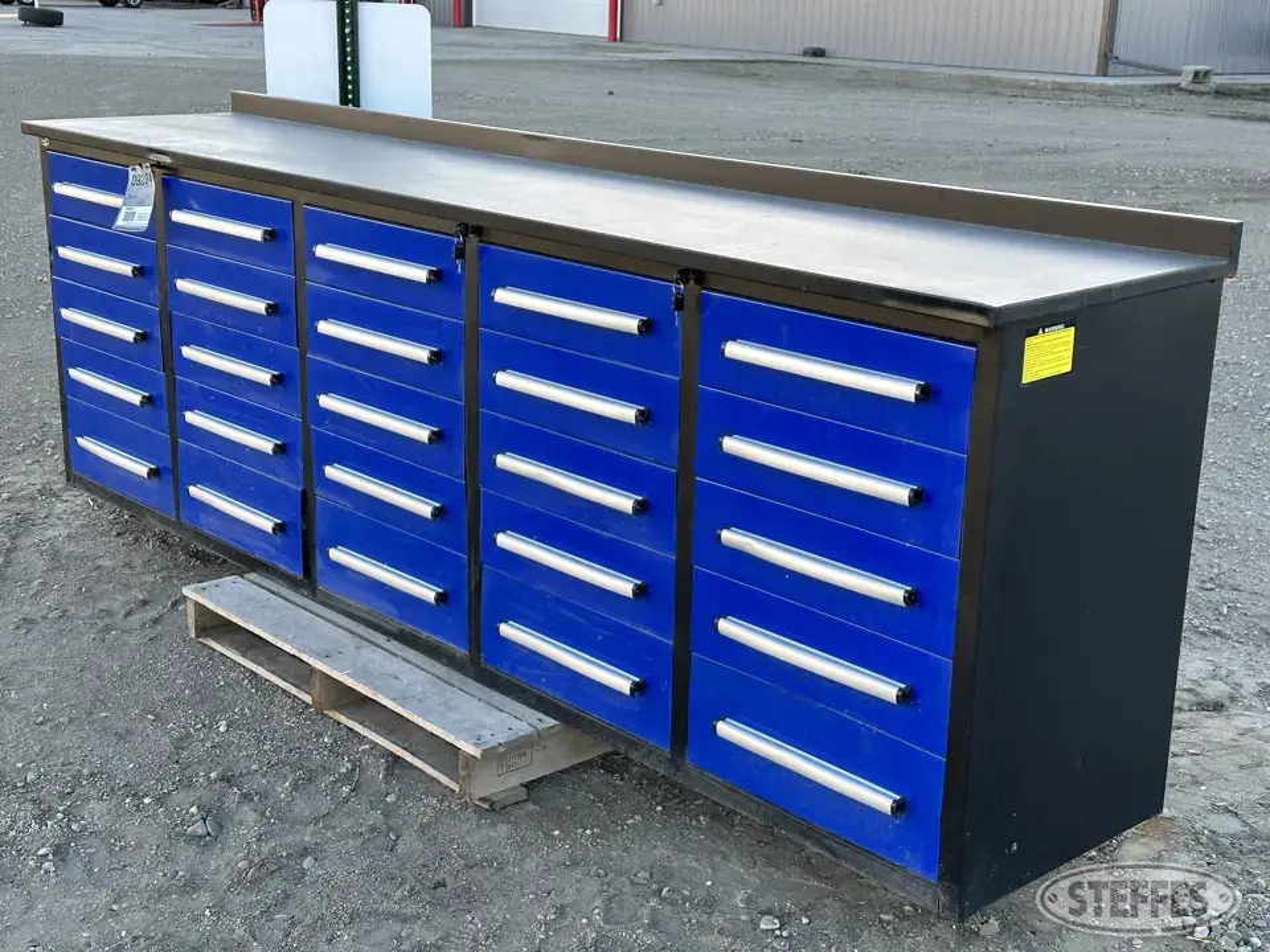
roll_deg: -1.7
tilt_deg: -16.1
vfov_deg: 30.3
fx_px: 1761
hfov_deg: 39.7
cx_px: 635
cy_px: 476
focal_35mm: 48
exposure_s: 1/324
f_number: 1.78
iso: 64
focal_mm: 6.86
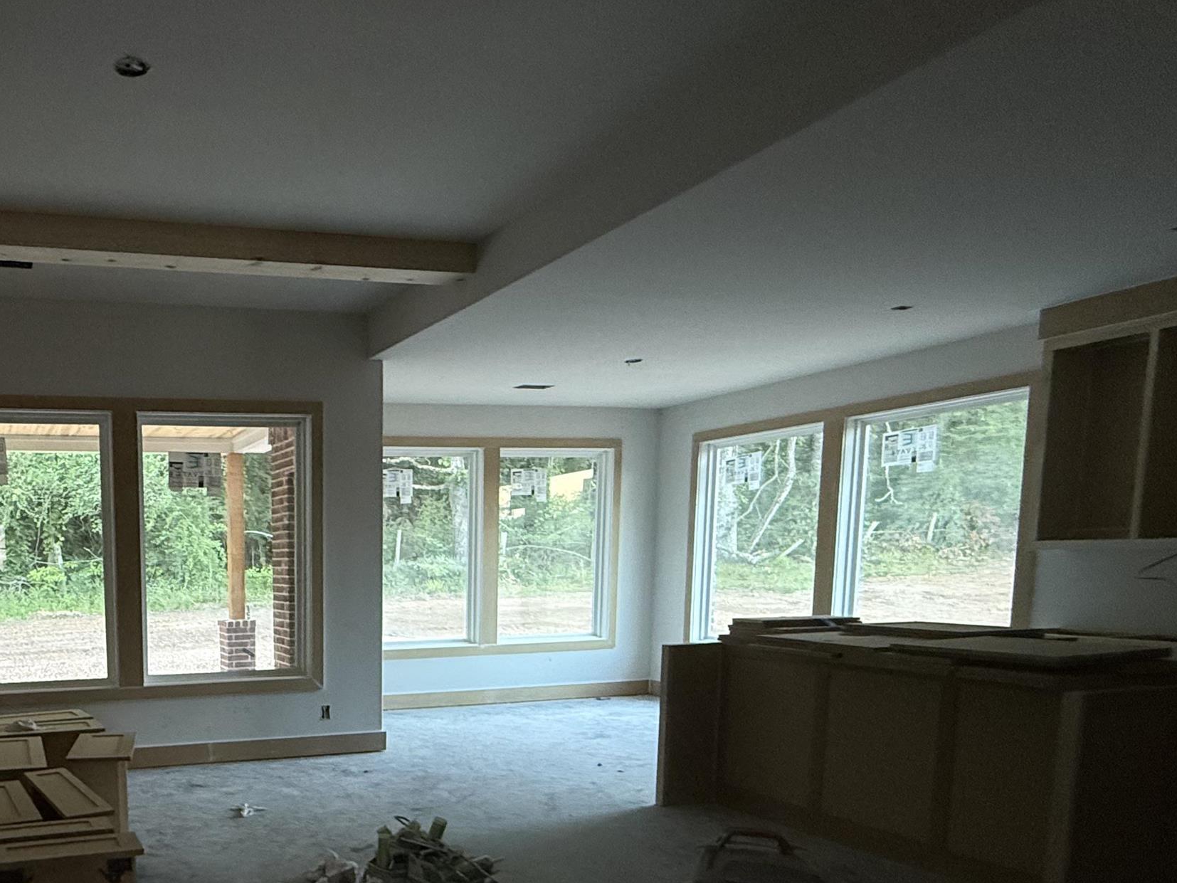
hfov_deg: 60.4
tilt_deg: -6.2
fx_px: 884
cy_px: 667
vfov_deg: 50.8
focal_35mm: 26
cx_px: 193
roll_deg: +0.9
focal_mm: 2.22
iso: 400
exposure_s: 1/77
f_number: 2.2
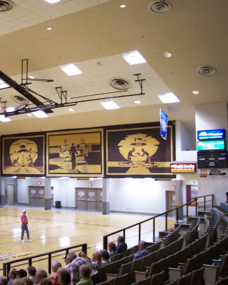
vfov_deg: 40.3
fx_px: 388
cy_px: 138
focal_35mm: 46
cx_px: 75
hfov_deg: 32.5
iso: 160
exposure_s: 1/20
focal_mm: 5.6
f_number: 2.7
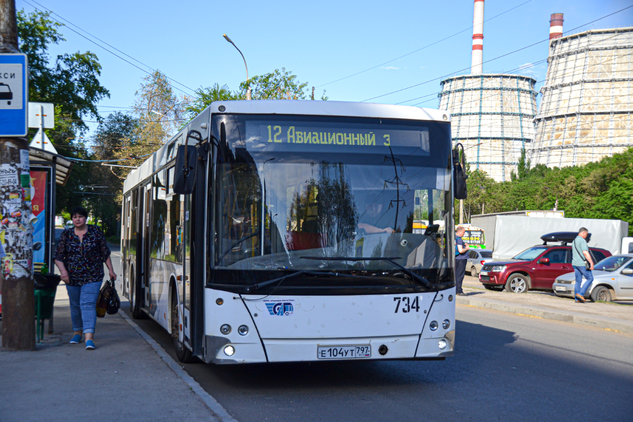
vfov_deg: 30.8
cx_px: 316
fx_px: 765
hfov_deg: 45.0
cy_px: 211
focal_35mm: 44
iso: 200
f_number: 4
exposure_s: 1/800
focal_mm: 29
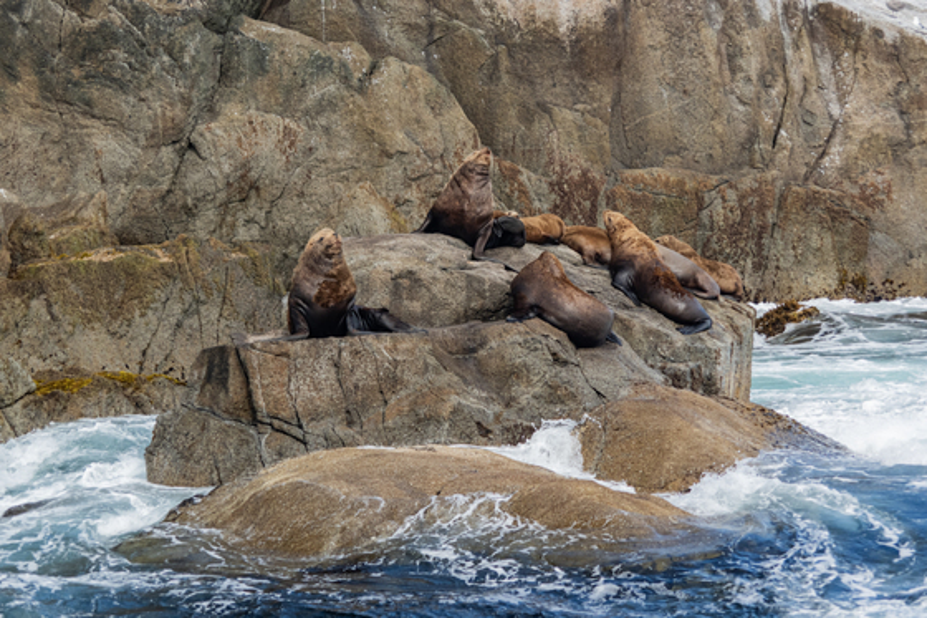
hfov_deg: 13.1
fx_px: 4041
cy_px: 309
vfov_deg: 8.7
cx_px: 464
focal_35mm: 157
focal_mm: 105
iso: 800
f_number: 4.5
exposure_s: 1/750
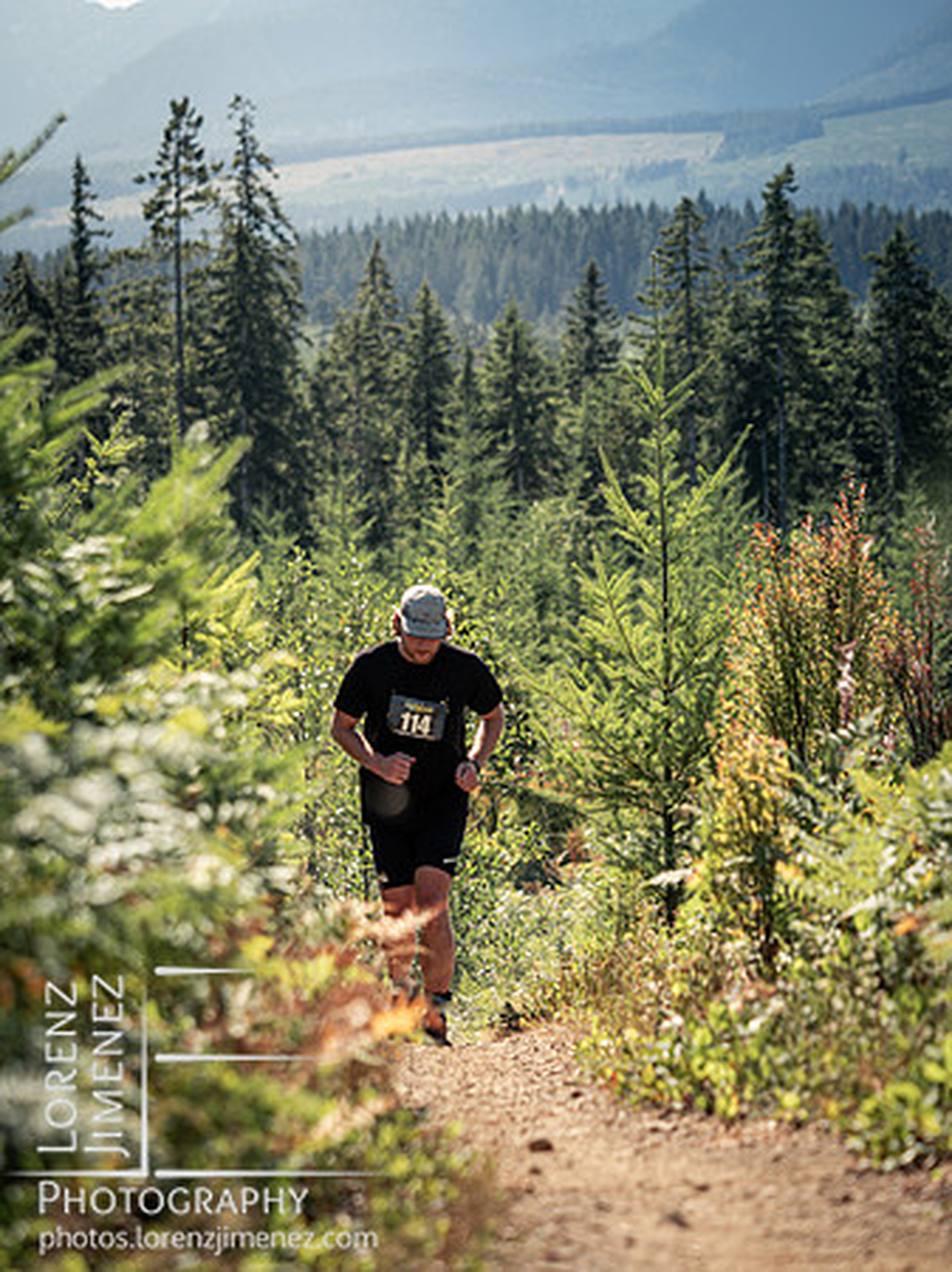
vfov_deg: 12.5
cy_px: 636
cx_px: 476
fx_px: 5799
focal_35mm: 158
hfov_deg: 9.4
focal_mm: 79
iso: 160
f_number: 2.8
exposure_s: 1/1000
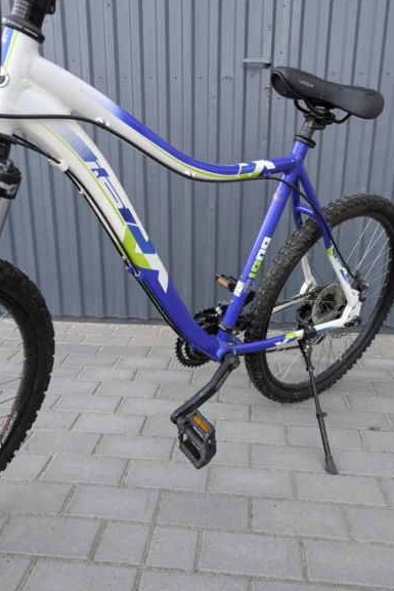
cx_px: 212
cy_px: 293
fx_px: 427
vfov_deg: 69.4
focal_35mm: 26
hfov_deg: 49.5
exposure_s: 1/23.8
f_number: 1.68
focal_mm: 6.9
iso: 103
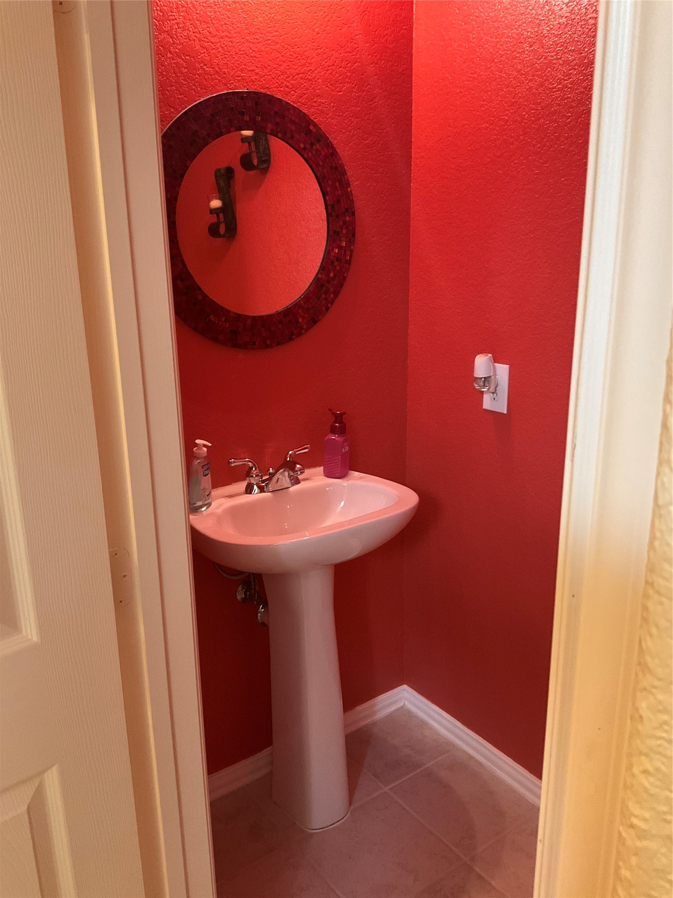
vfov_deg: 61.7
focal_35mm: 29
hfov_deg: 48.2
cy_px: 449
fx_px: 752
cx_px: 336
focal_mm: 3
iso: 250
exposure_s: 1/60
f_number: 1.8
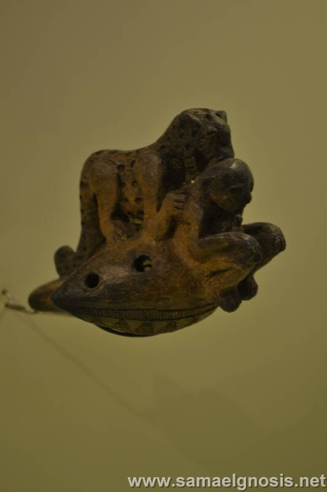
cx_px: 164
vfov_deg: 24.6
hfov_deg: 16.5
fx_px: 1124
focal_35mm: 82
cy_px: 246
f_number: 5.6
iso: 400
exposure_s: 1/8
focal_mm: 55
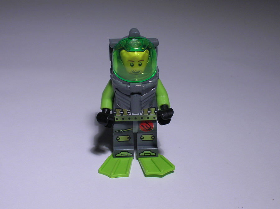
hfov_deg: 30.8
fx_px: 509
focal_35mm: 63
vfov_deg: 23.2
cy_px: 104
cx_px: 140
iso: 50
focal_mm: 10.4
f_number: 6.1
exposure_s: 1/18.7
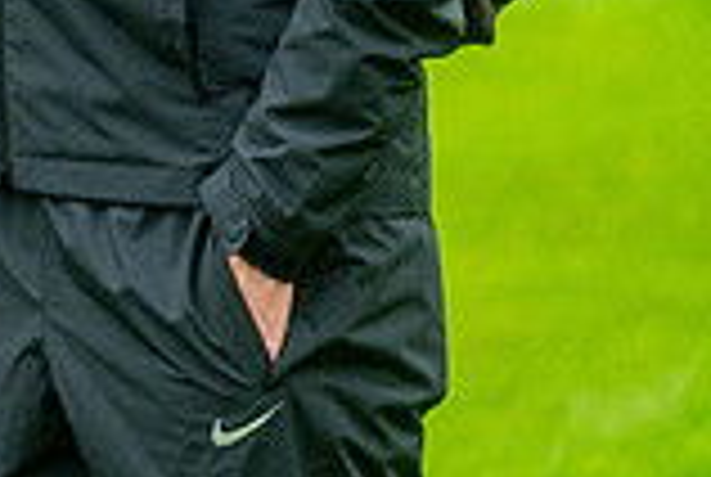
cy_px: -304
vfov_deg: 1.3
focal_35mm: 1099
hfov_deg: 1.9
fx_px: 21746
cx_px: -567
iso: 1250
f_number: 4
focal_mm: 300
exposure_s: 1/640
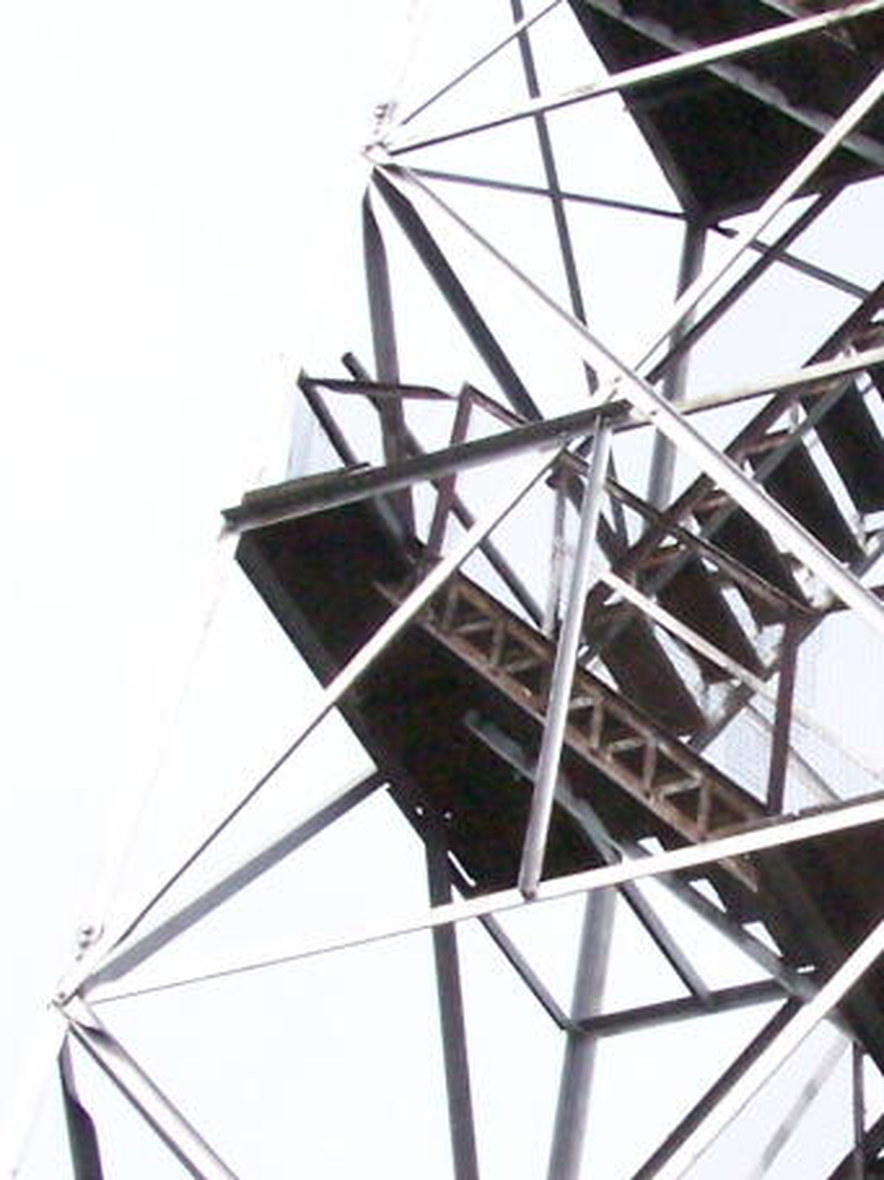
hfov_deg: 12.8
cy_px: 857
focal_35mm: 114
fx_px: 3883
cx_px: 925
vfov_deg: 17.2
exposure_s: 1/1600
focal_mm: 6.3
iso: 400
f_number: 5.6
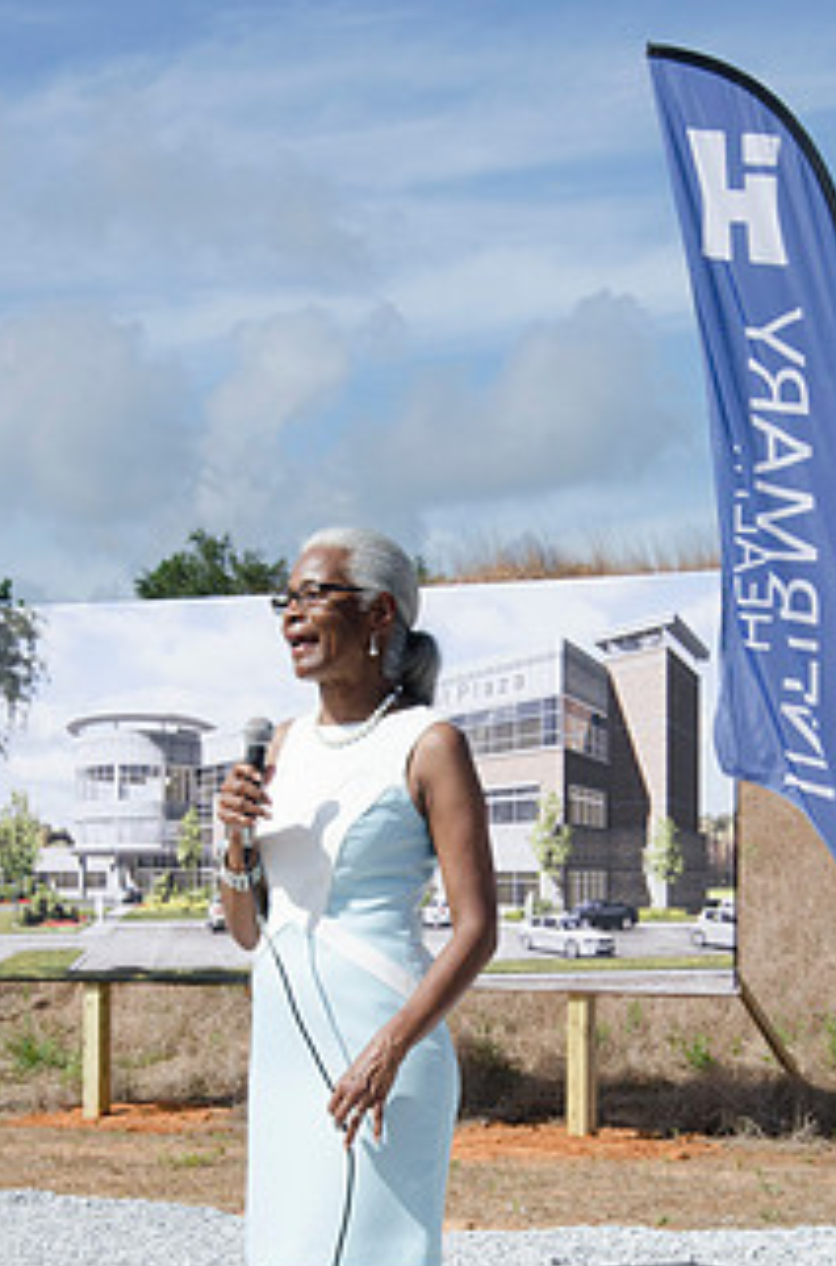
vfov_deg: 20.2
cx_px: 517
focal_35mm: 101
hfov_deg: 13.5
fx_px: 3541
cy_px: 879
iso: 320
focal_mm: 48
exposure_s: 1/640
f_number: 13
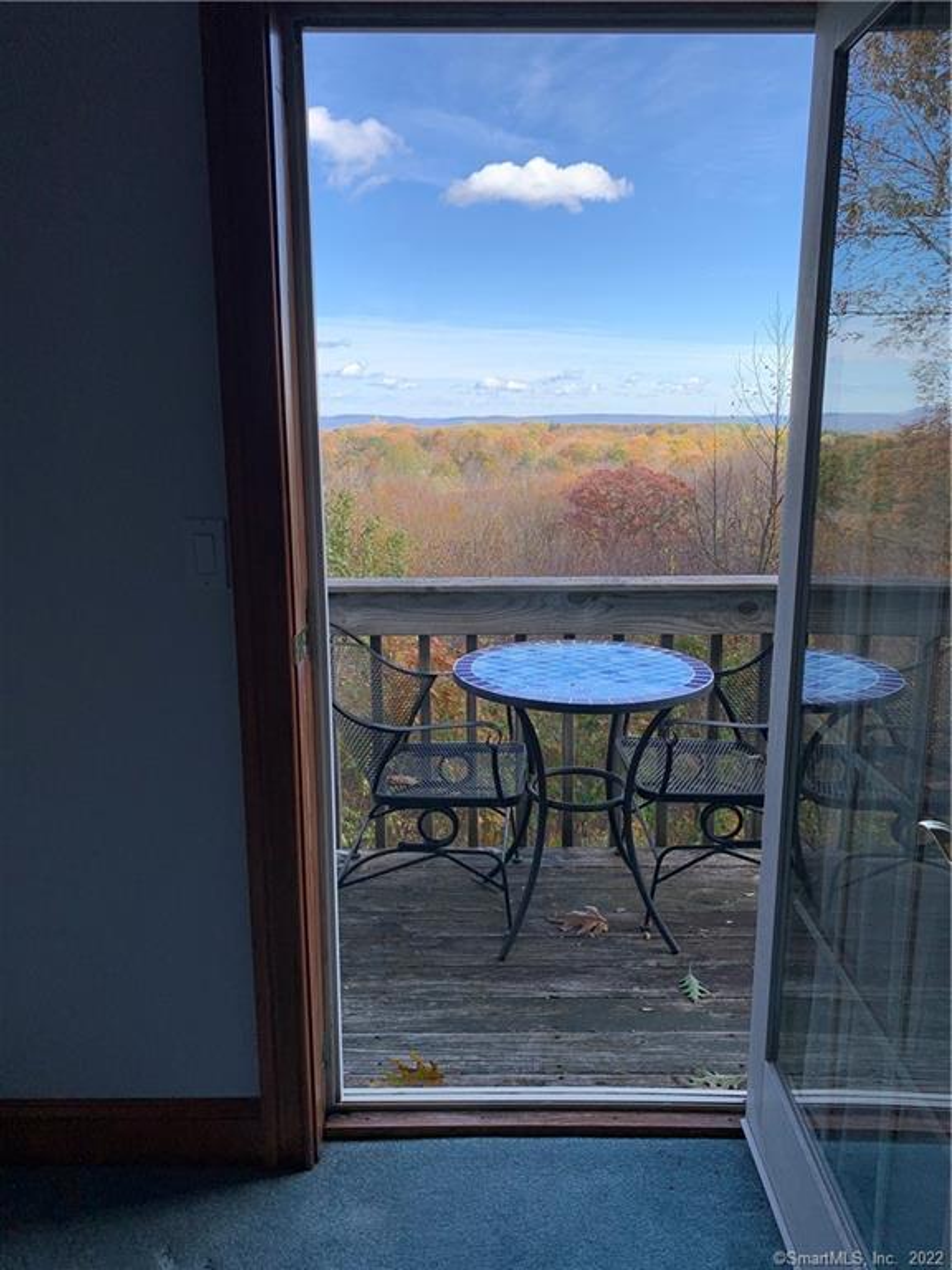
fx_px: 953
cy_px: 635
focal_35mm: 26
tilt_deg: -12.2
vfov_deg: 67.3
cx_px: 476
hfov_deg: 53.1
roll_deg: +0.4
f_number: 1.8
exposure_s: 1/683
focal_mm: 4.25
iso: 25
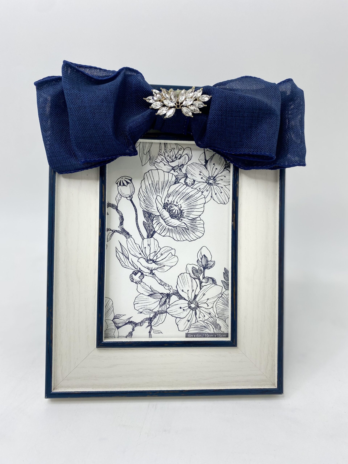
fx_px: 349
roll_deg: -2.3
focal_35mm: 26
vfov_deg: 67.3
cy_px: 232
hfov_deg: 53.1
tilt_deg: -20.4
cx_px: 174
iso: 32
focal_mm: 4.25
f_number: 1.8
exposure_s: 1/151
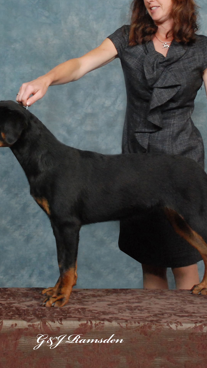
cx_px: -10
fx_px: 683
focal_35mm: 70
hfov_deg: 16.8
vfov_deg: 30.0
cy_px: 132
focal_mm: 22
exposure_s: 1/60
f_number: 8
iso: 800
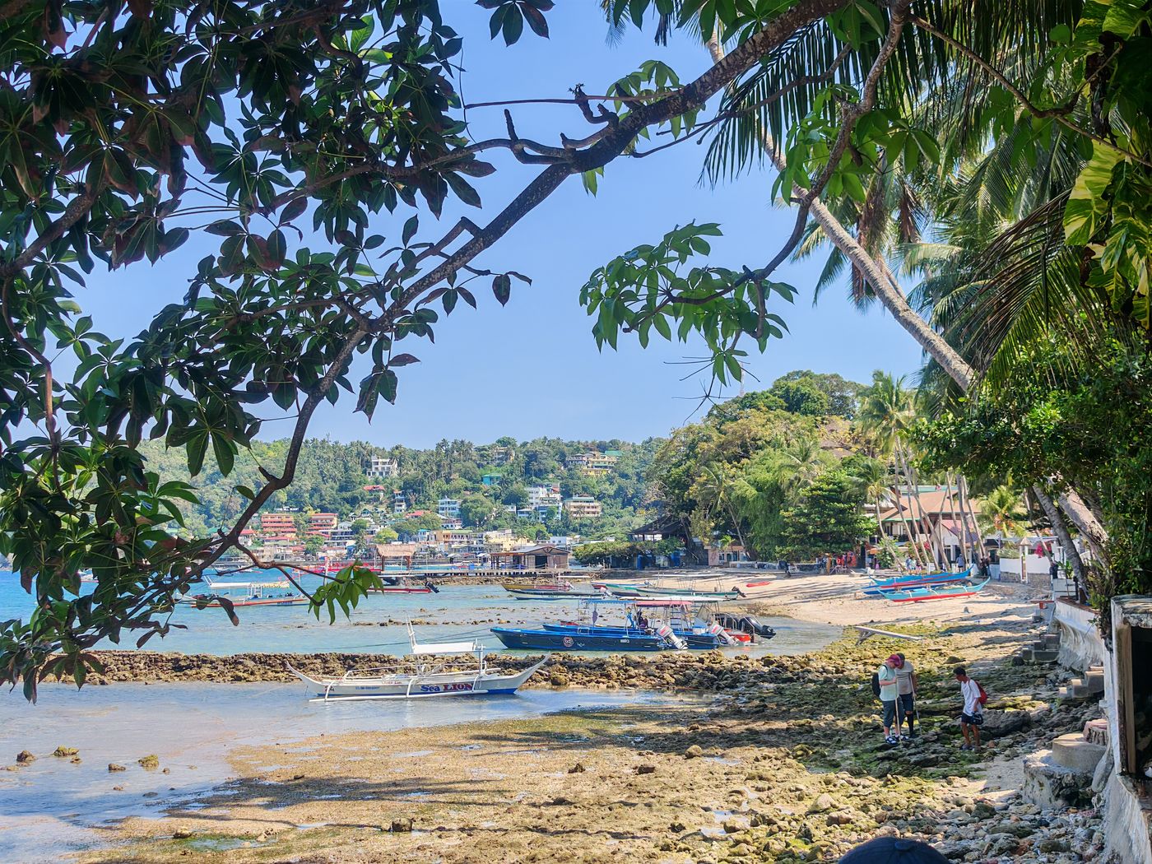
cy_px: 432
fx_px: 1597
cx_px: 576
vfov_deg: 30.3
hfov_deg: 39.7
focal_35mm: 48
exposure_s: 1/2300
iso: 50
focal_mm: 6.83
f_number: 2
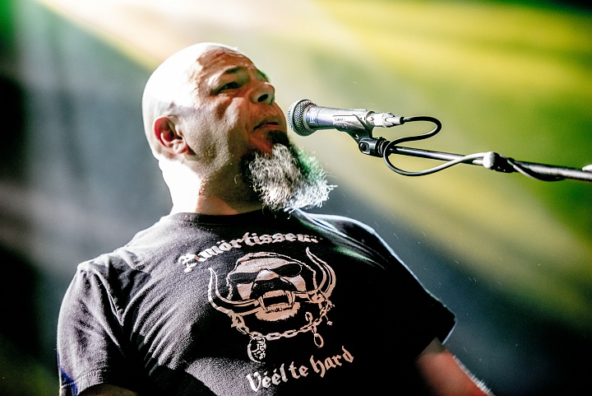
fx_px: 2550
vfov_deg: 8.9
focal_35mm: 155
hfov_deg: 13.2
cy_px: 198
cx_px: 296
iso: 4000
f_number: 2.8
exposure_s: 1/80
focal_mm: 155
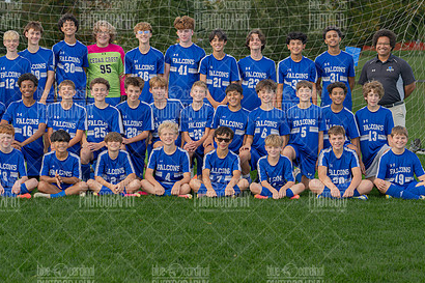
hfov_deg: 15.4
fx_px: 1569
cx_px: 155
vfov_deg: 10.3
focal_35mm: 133
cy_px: 100
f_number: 4
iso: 64
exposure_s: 1/250
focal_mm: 85
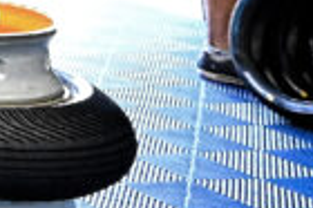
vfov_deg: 10.9
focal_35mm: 110
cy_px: -258
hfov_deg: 9.5
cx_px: -794
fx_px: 955
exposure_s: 1/400
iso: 10000
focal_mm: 15
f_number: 4
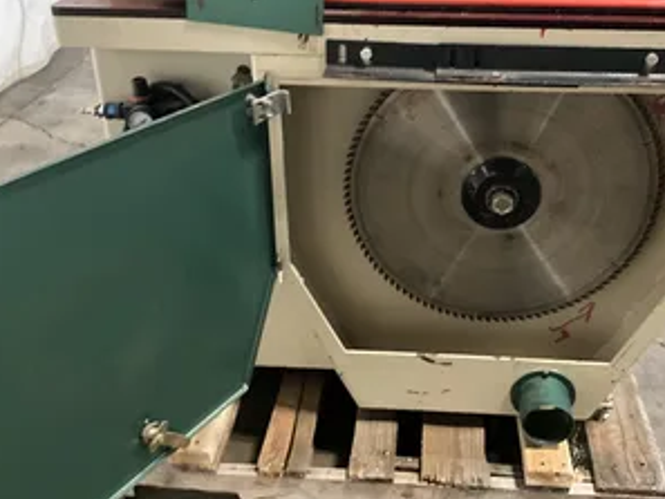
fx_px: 750
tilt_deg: -27.0
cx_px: 396
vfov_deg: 36.7
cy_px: 190
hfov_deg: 47.6
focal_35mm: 39
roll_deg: -1.9
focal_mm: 3
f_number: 1.8
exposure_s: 1/30
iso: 500
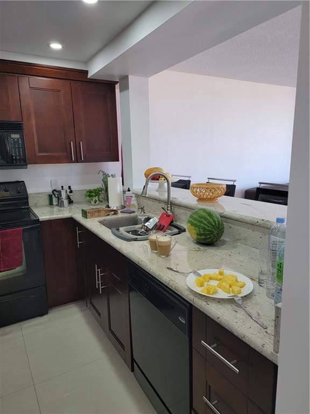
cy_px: 207
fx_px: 287
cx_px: 155
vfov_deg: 71.6
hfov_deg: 56.8
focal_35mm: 24
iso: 250
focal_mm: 6.7
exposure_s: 1/120
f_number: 1.8
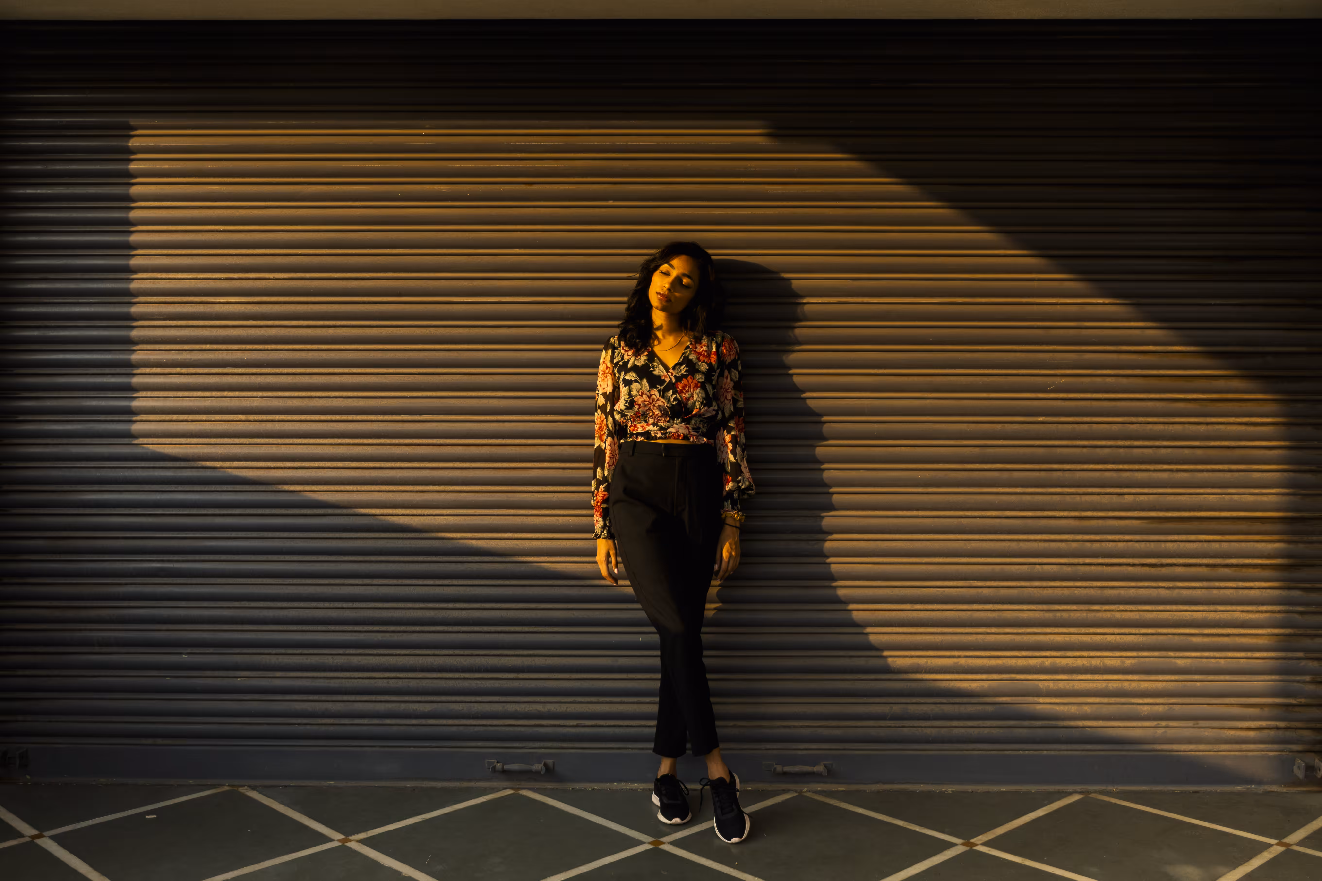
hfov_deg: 49.6
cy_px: 440
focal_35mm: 39
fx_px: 1432
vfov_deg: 34.2
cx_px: 661
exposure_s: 1/250
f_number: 3.8
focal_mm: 26
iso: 100
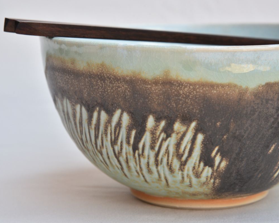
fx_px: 1123
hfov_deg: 14.2
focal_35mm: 136
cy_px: 112
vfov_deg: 11.3
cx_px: 117
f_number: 11
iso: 1000
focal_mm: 120
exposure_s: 1/125
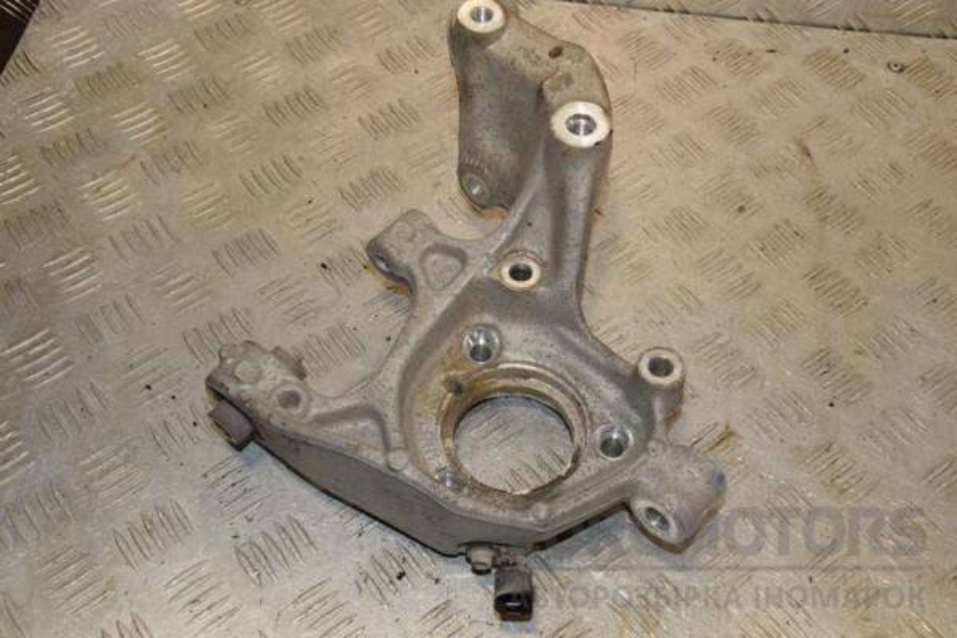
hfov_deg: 41.1
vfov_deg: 28.1
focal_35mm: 48
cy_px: 319
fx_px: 1276
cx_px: 478
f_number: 8
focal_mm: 32
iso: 800
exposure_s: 1/200
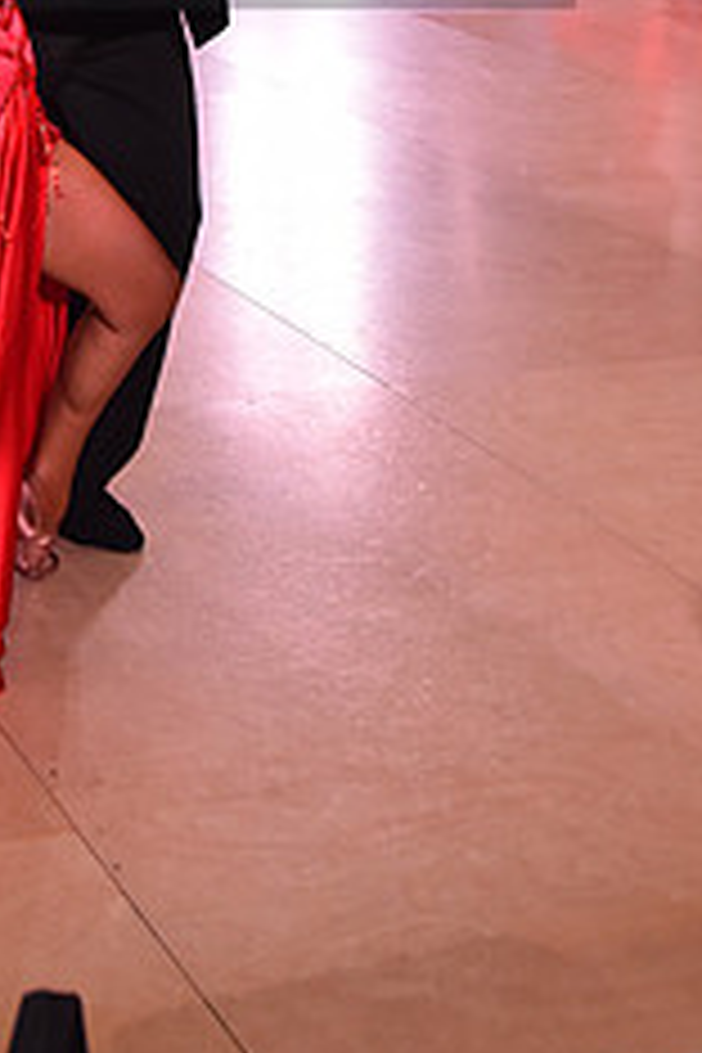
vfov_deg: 20.5
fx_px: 2749
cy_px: -140
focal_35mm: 94
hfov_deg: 14.3
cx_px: -43
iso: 2500
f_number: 7.1
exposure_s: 1/320
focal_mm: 38
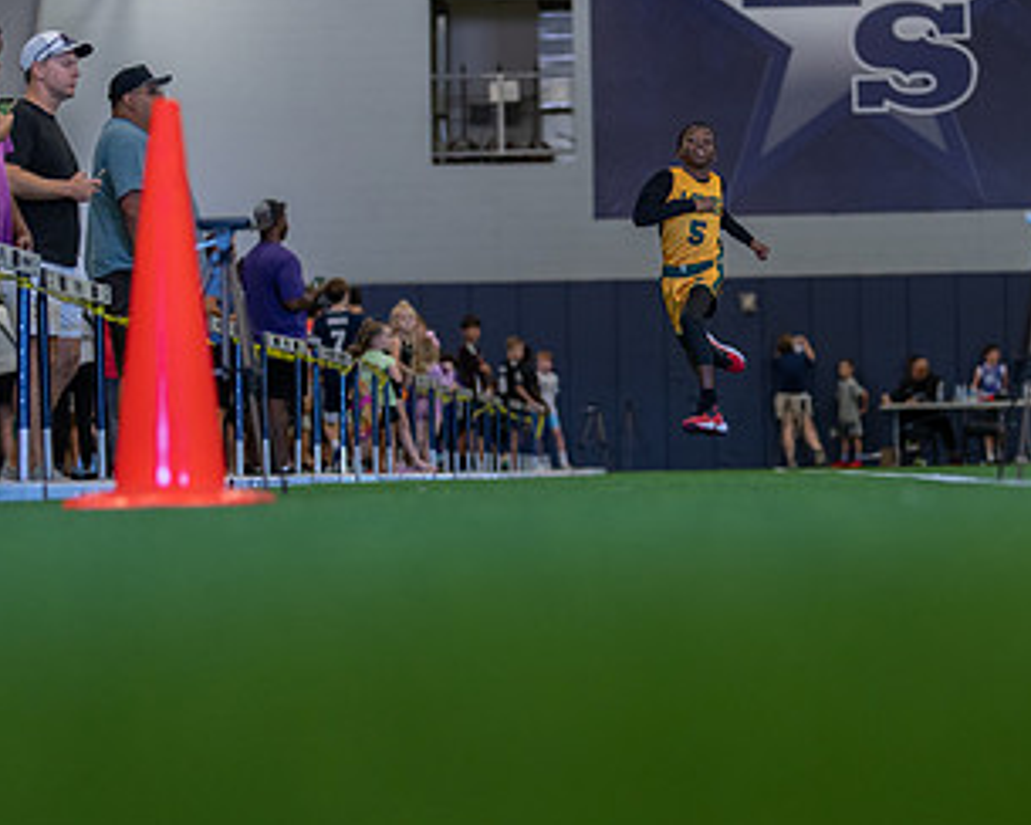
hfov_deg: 19.9
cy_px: 355
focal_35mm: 96
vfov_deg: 16.0
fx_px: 2929
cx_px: 703
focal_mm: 50
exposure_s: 1/1000
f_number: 1.2
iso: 1250
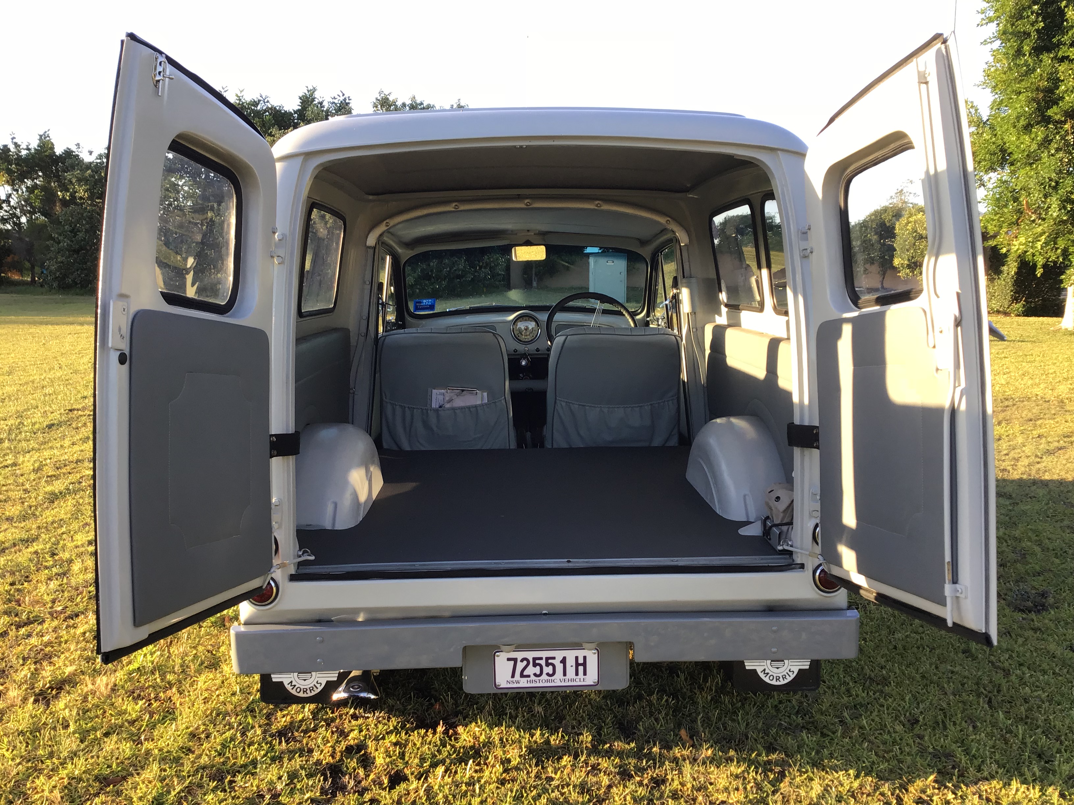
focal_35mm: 31
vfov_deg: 45.4
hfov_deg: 58.4
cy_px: 402
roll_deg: +0.1
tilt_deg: -6.7
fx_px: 962
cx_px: 537
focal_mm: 3.3
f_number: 2.4
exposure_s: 1/128
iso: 25
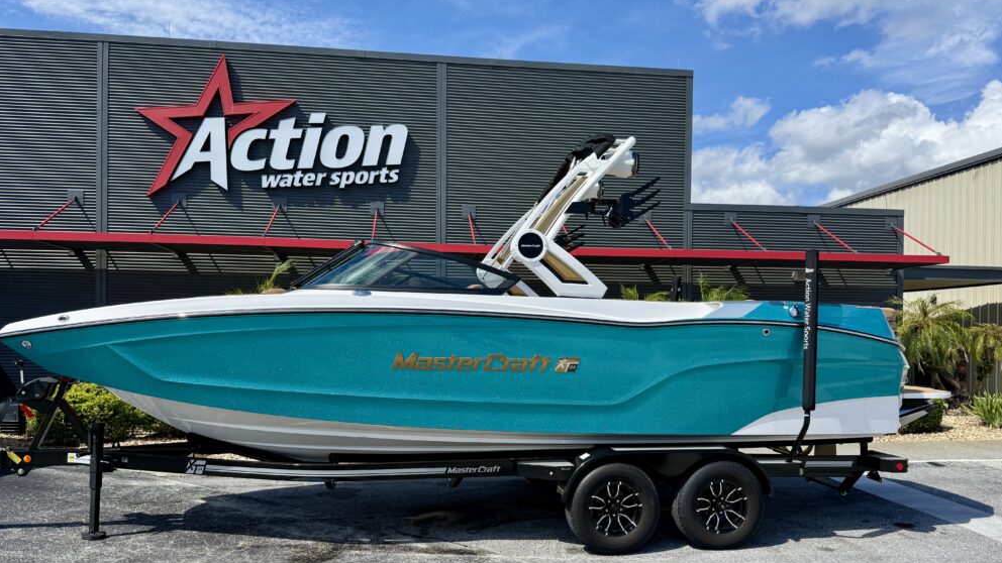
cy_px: 333
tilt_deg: +0.1
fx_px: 717
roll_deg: -0.8
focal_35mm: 27
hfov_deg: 69.9
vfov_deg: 42.7
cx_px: 500
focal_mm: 6.76
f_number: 1.78
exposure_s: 1/4167
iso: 80
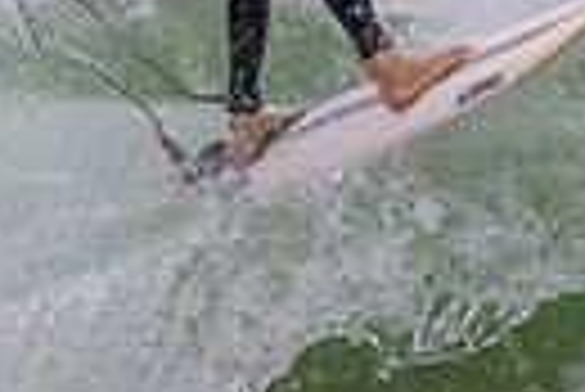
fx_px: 58012
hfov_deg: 0.6
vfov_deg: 0.4
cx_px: 423
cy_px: -151
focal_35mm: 3566
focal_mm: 800
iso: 1000
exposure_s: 1/2000
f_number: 11
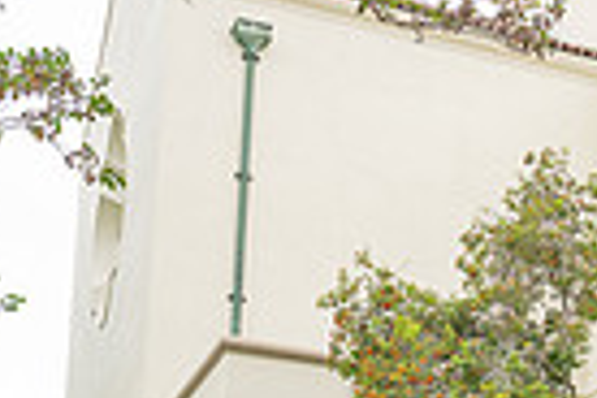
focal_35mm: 101
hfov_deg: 19.2
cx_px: 701
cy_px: 673
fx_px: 1675
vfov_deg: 12.6
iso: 200
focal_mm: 24
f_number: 5.6
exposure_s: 1/200
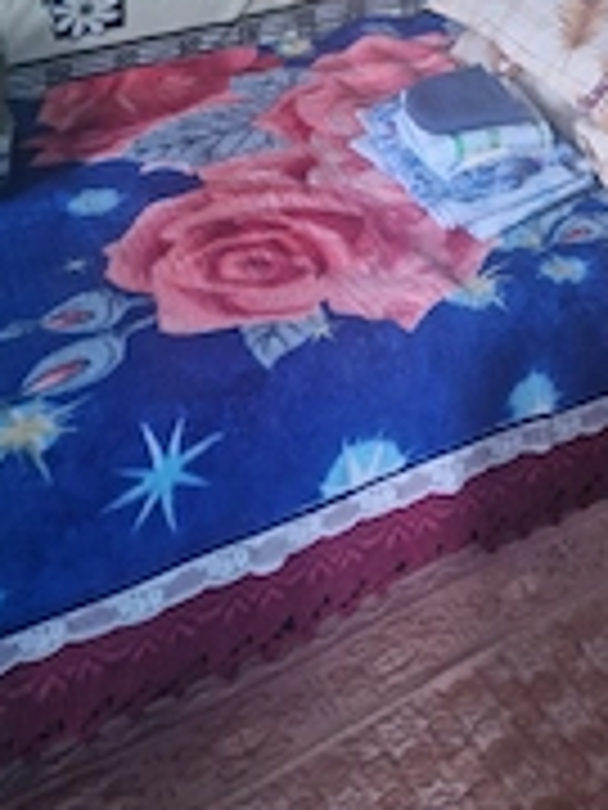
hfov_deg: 27.4
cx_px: 563
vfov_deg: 33.7
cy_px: -32
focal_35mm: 51
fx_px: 1194
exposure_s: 1/25
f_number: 1.8
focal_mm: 5.4
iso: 640
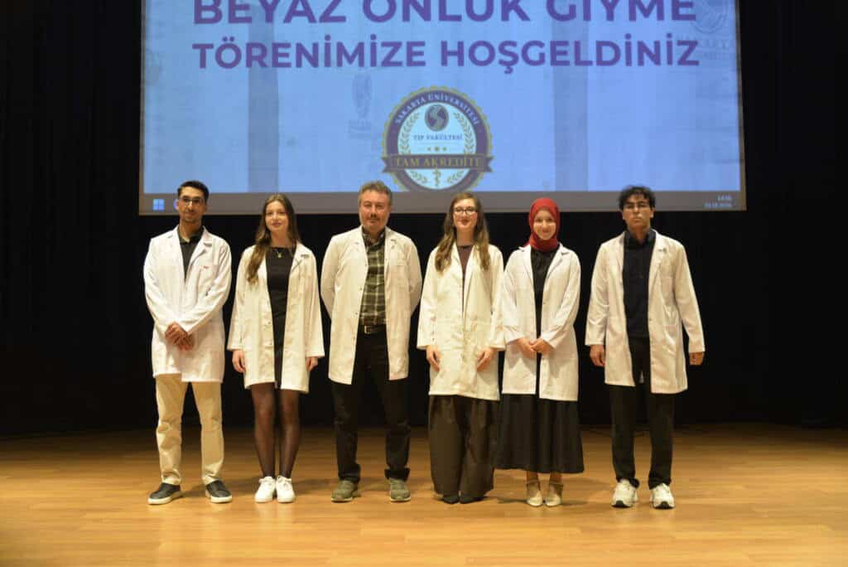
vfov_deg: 33.4
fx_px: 943
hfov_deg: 48.4
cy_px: 284
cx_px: 424
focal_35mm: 40
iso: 800
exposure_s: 1/40
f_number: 4
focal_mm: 40
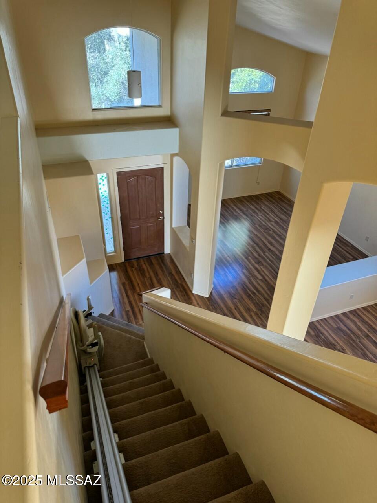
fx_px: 349
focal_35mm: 24
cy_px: 252
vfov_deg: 71.6
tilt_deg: -36.3
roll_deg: -1.7
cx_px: 188
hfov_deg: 56.8
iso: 200
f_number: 1.78
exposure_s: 1/68
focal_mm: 6.76
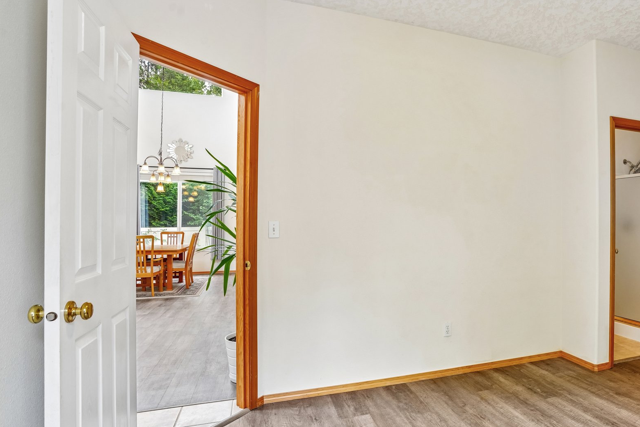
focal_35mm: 21
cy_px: 224
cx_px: 418
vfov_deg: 59.5
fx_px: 373
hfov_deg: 79.0
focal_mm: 16
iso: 400
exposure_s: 1/15
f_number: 8
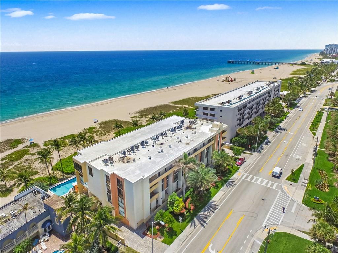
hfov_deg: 81.7
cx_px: 169
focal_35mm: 20
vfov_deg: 66.0
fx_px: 195
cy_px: 126
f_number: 2.8
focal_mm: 3.61
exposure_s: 1/2500
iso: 100
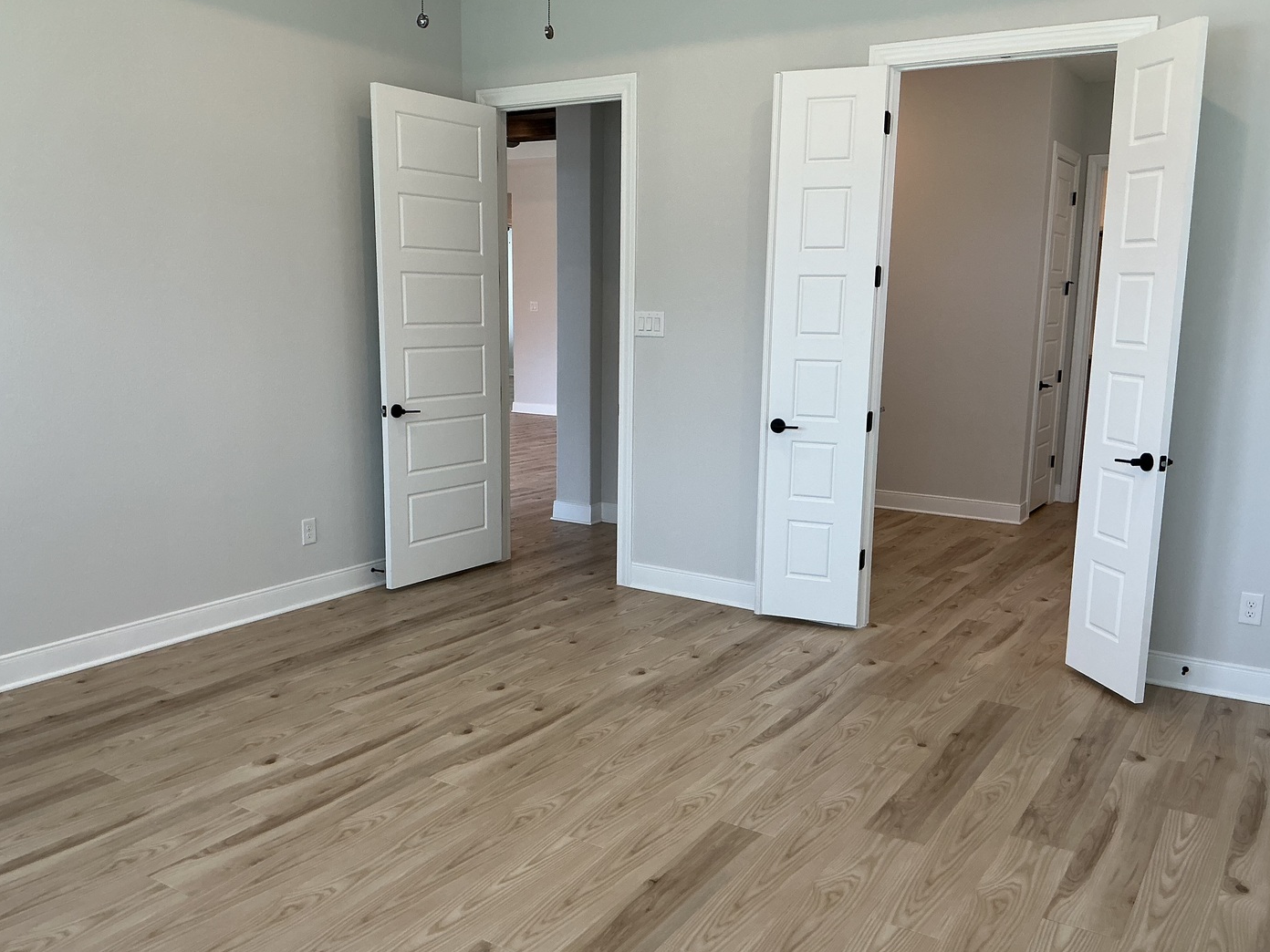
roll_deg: -1.0
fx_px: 1101
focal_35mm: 30
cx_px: 637
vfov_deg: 46.8
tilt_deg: -9.3
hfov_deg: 60.0
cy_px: 492
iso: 64
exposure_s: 1/120
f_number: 1.8
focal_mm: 3
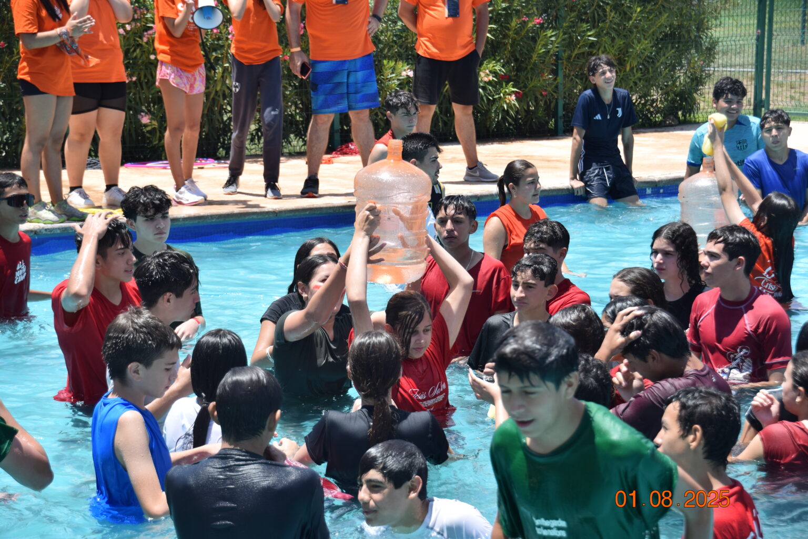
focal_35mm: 98
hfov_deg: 20.9
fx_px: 2189
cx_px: 404
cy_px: 270
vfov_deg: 14.0
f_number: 5
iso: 100
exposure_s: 1/400
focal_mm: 65
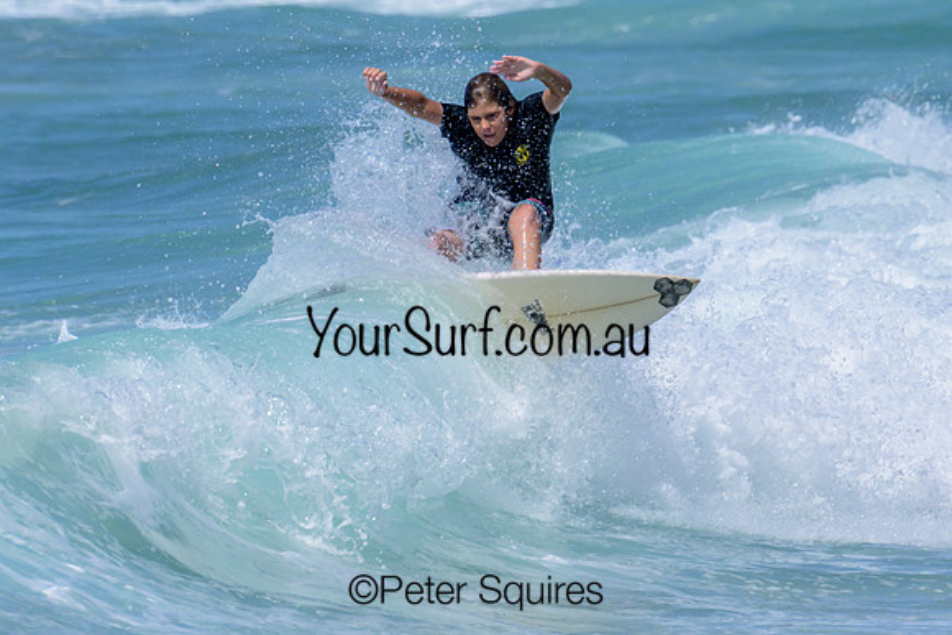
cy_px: 204
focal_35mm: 1087
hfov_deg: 1.9
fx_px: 28745
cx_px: 451
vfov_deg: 1.3
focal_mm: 800
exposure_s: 1/2000
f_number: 16
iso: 900
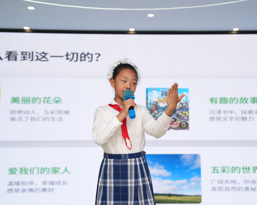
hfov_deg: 29.1
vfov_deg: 23.5
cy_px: 102
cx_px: 141
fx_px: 494
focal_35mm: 65
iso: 100
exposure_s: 1/125
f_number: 2.8
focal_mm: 57
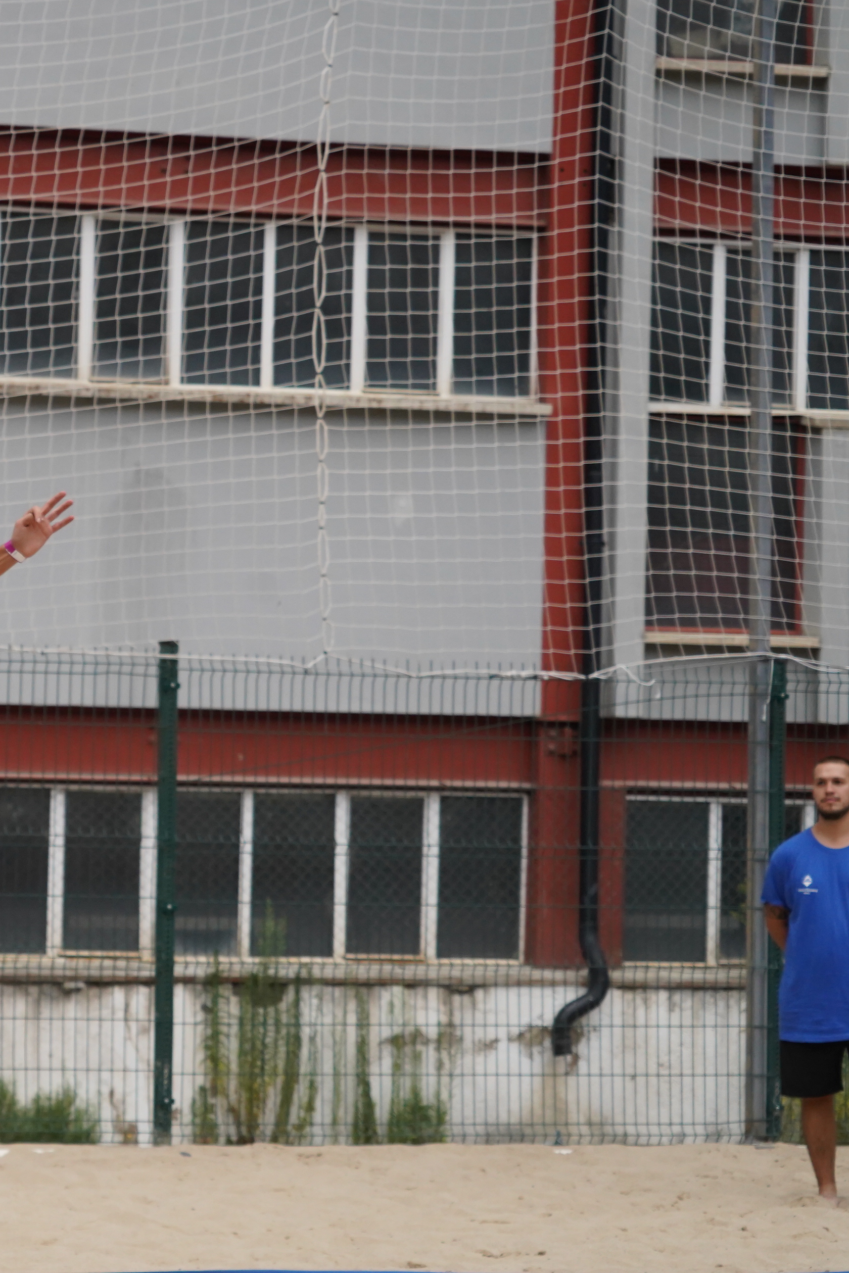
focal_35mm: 114
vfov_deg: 17.9
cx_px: -121
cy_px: 630
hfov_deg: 11.8
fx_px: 4032
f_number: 5.6
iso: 2000
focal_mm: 73
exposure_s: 1/2000
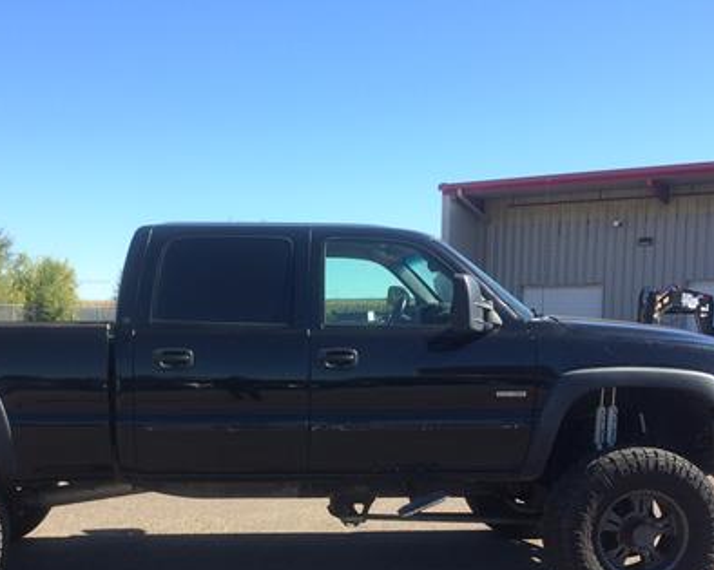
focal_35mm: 46
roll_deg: +1.0
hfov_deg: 39.9
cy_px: 416
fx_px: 972
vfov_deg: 32.2
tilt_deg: -5.6
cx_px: 239
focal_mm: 4.15
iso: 32
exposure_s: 1/855
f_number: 2.2
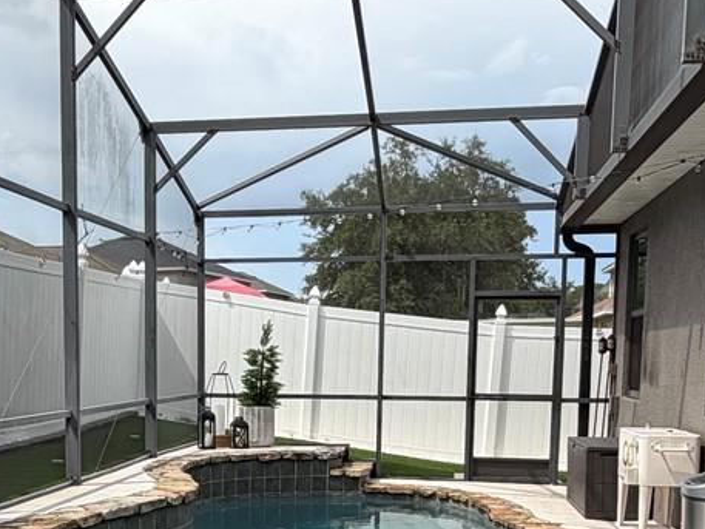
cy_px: 472
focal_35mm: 49
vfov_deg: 28.6
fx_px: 998
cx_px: 231
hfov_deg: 38.4
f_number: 2.2
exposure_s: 1/770
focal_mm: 2.22
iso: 25
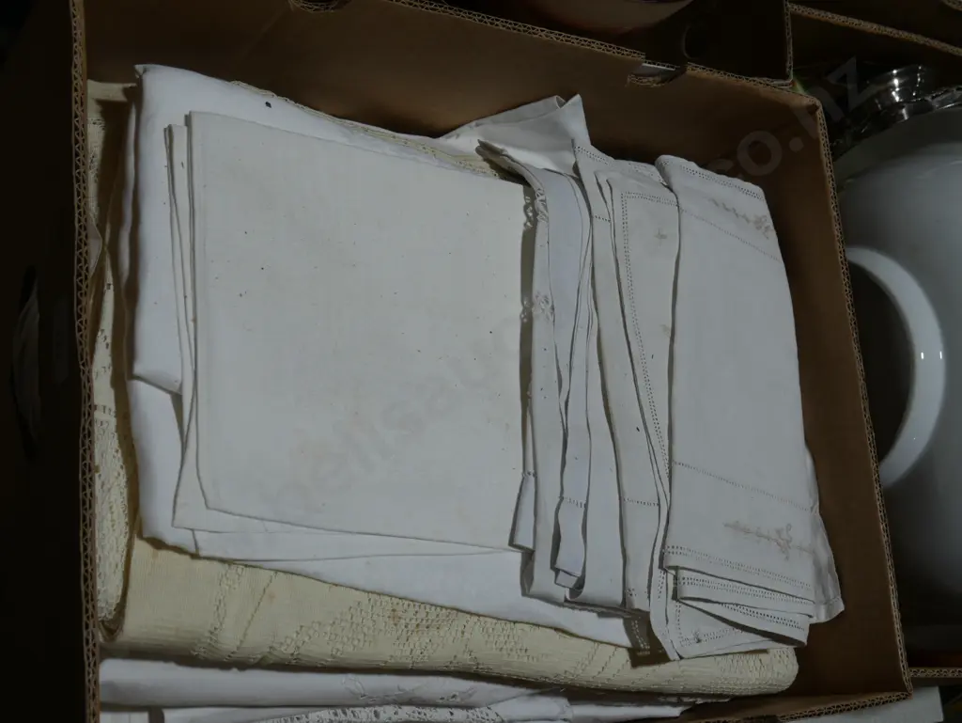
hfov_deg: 41.2
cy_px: 362
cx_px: 481
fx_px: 1279
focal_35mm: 46
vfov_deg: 31.5
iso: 200
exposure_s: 1/160
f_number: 6.3
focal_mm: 23
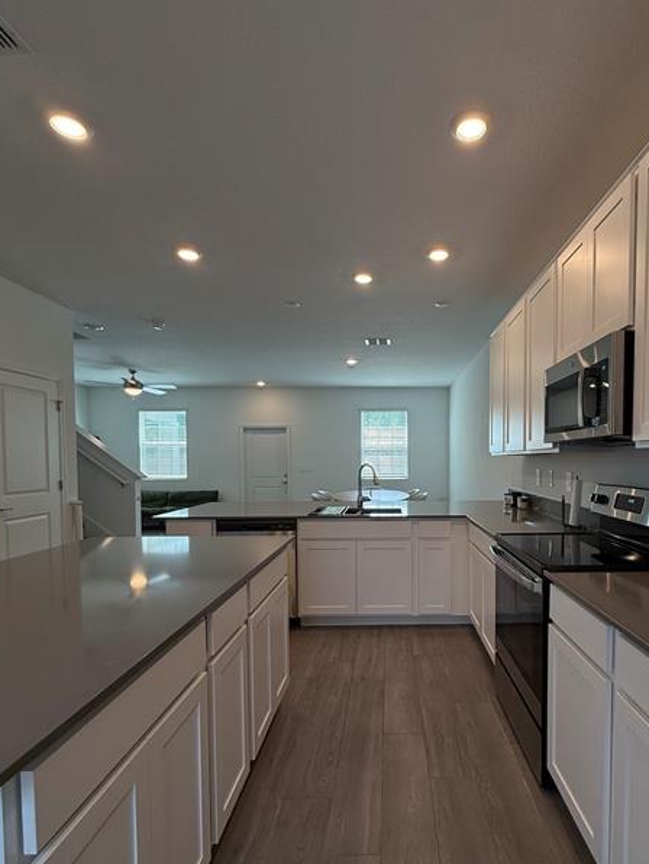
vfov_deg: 87.4
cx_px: 397
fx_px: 450
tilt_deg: -2.0
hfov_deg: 70.7
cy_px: 482
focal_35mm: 18
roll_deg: +0.3
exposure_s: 1/120
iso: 80
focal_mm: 2.22
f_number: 2.2
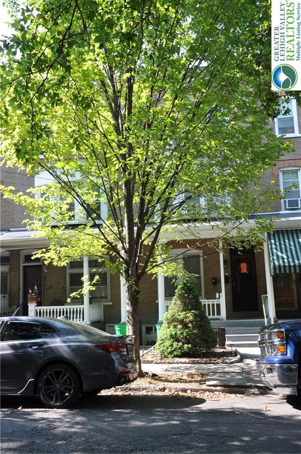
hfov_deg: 36.8
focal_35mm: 36
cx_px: 150
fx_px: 453
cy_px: 227
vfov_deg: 53.2
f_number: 8
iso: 200
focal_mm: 24
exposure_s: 1/60
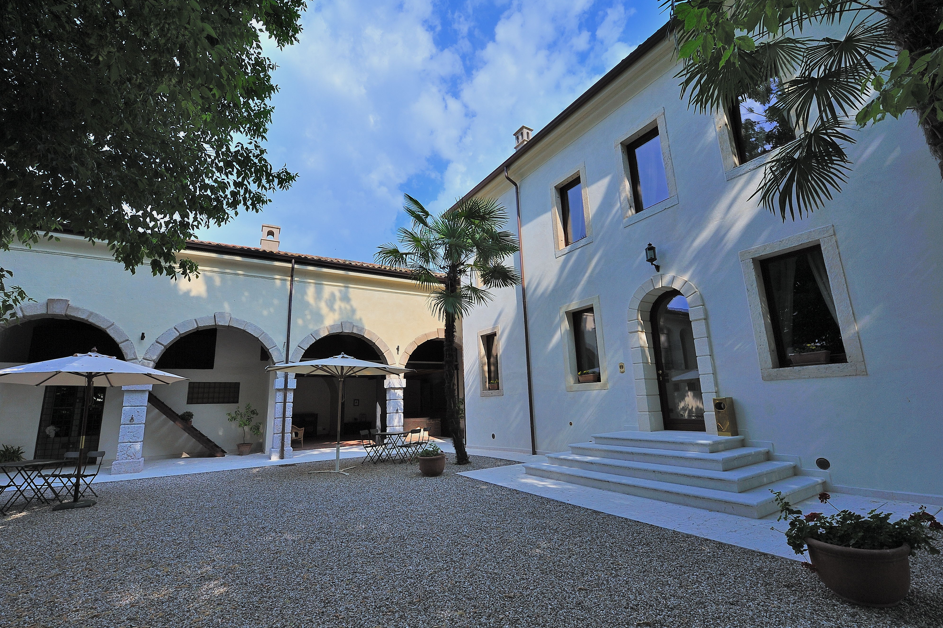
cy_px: 316
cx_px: 463
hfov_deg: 100.4
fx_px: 393
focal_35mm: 15
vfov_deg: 77.2
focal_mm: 14
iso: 200
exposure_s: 1/160
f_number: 16
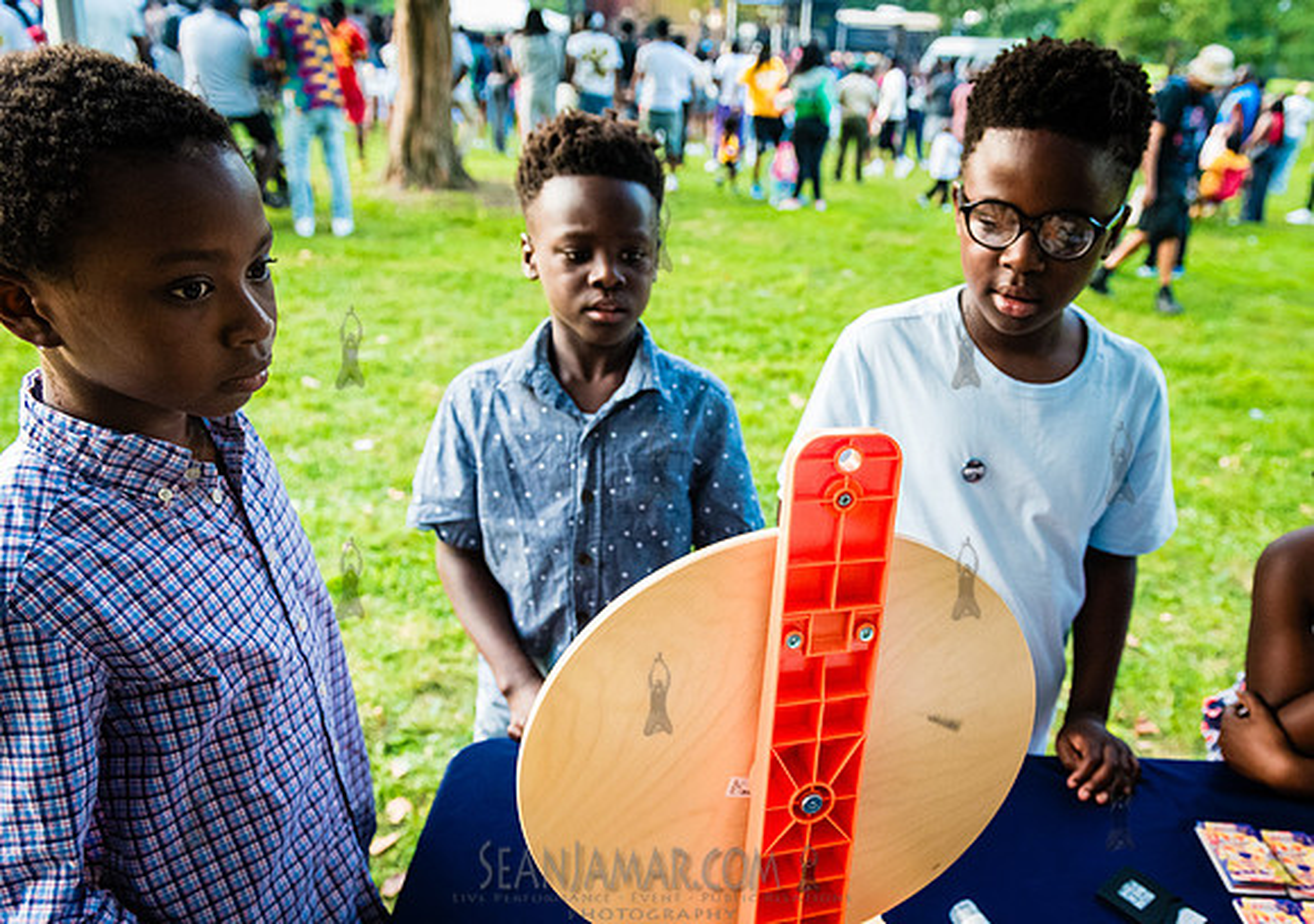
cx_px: 764
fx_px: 1019
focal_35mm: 27
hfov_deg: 65.2
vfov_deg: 48.7
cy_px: 510
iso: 4000
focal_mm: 24
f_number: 3.2
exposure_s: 1/250
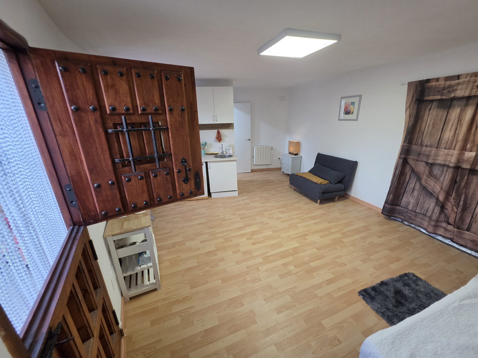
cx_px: 239
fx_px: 180
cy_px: 179
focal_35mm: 13
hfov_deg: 106.2
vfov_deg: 89.9
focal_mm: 2.2
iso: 250
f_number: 1.9
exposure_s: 1/100
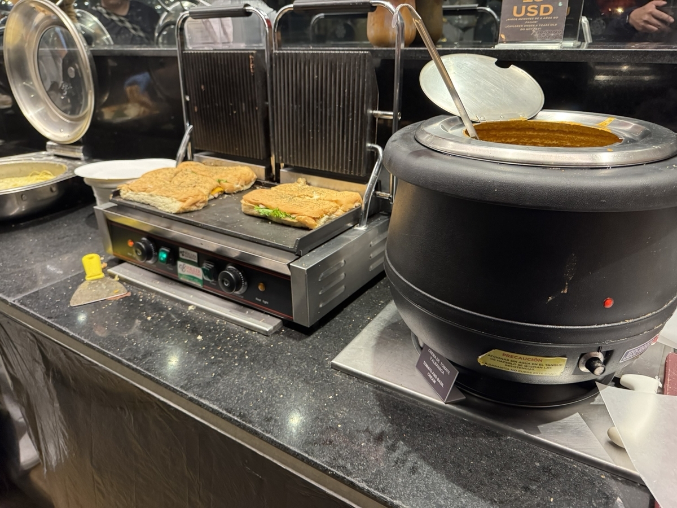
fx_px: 469
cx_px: 338
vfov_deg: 56.8
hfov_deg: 71.6
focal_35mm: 24
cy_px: 254
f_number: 1.78
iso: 800
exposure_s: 1/60
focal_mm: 6.76
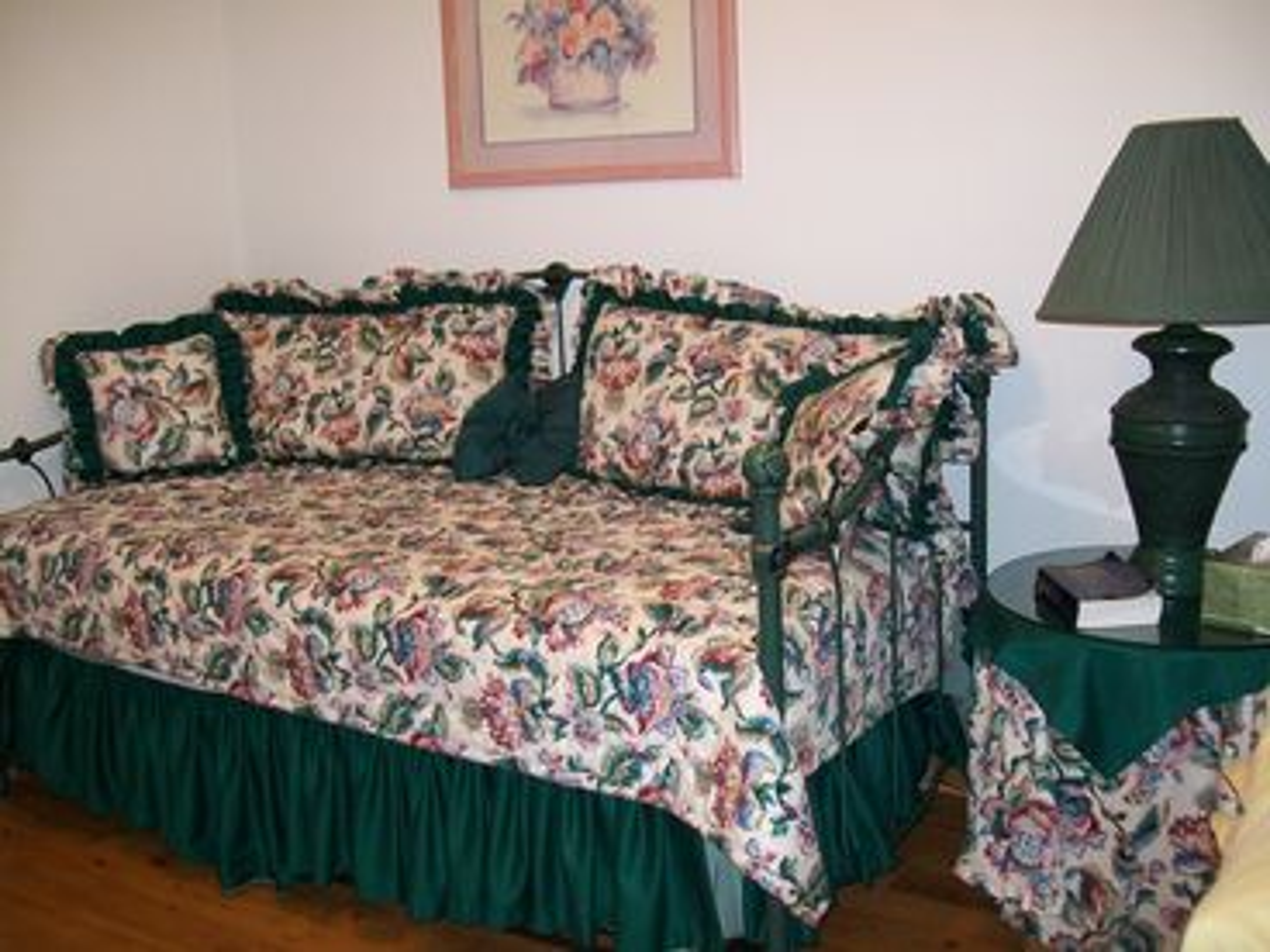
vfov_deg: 39.7
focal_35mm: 36
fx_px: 1321
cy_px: 476
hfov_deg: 51.4
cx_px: 635
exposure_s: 1/60
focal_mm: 6
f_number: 2.7
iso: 160
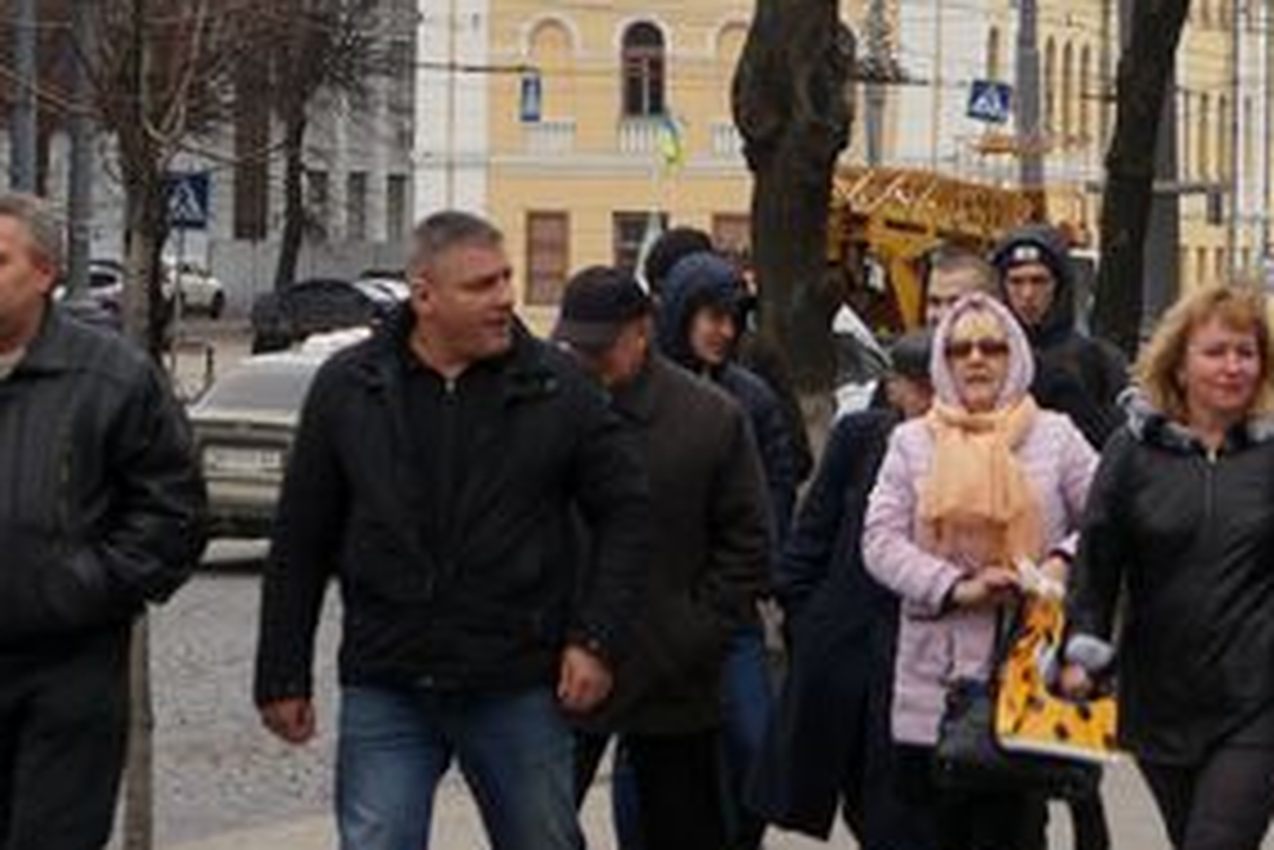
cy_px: 173
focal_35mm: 167
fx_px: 5898
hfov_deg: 12.3
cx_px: 1017
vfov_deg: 8.2
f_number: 6.3
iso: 100
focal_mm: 35
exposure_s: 1/60
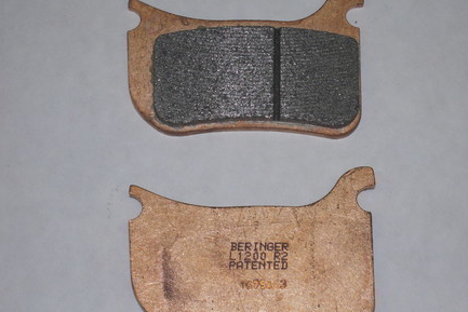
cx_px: 248
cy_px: 161
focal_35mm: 126
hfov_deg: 16.3
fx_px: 1638
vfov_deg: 10.9
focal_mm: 18.8
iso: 200
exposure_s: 1/60
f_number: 5.6
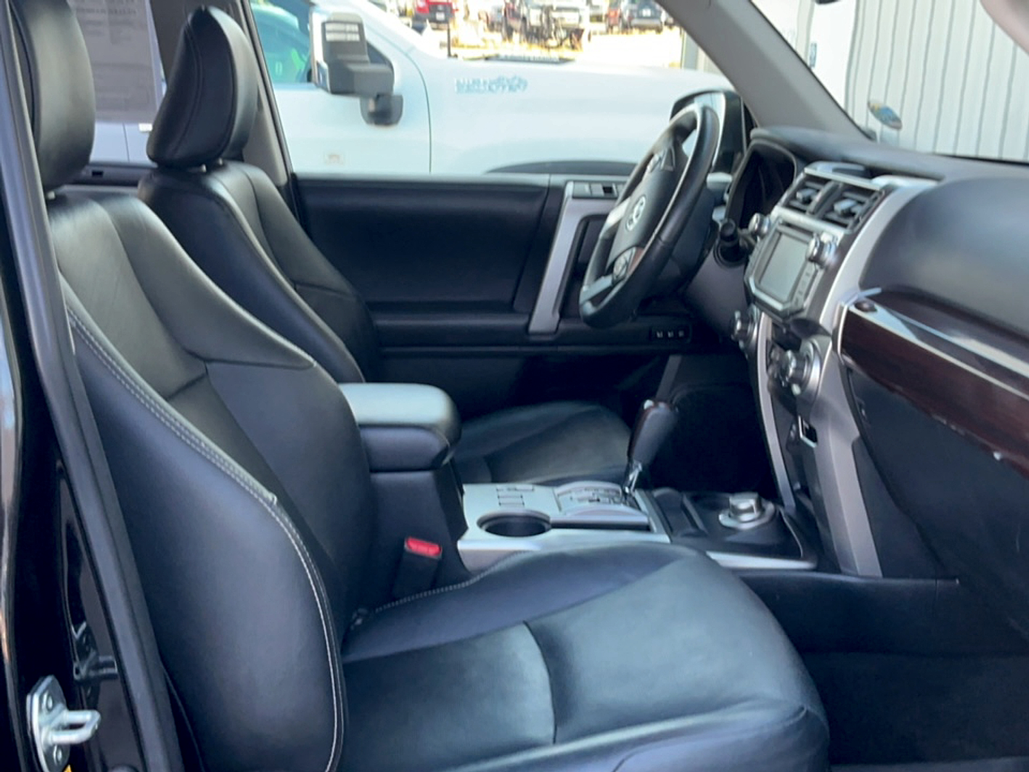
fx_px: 1040
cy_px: 386
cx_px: 514
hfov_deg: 52.6
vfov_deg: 40.7
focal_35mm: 35
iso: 50
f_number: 1.8
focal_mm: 3
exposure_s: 1/60
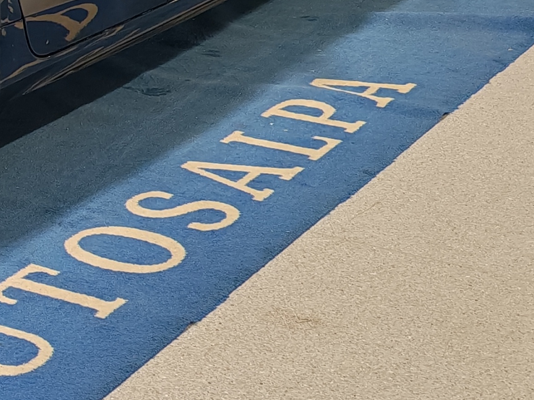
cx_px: -270
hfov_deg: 15.6
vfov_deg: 12.6
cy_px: -35
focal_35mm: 116
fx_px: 1790
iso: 164
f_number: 1.9
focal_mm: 6.12
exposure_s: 1/100
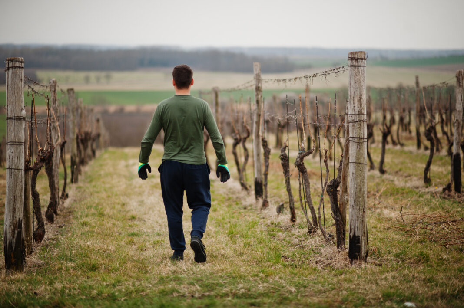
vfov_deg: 16.0
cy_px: 154
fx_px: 1095
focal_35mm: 85
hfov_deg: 23.9
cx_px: 232
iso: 200
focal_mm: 85
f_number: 1.4
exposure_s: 1/5000
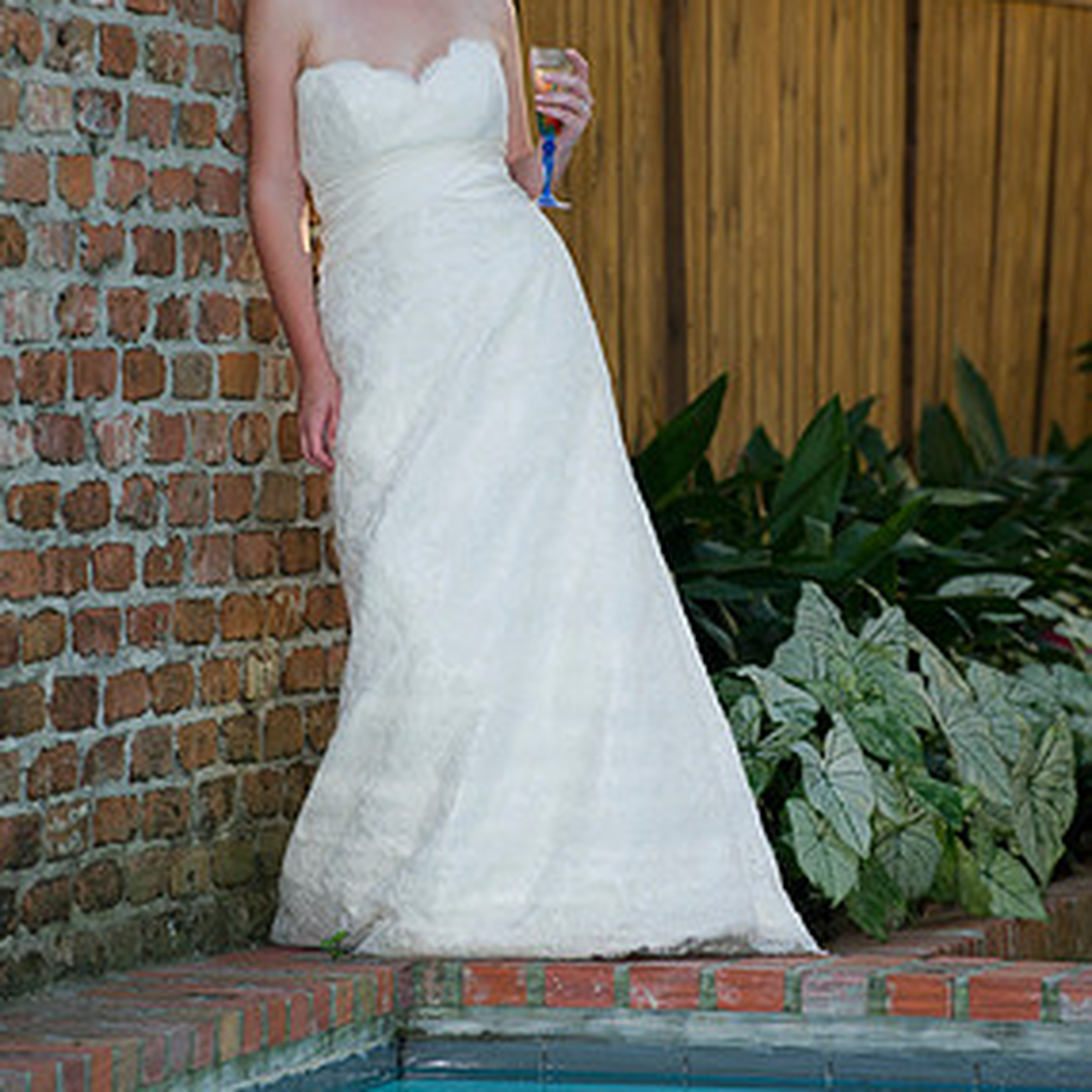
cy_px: 424
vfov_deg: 7.5
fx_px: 8352
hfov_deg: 7.5
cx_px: 525
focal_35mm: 234
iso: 400
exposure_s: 1/80
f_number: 4
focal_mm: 175
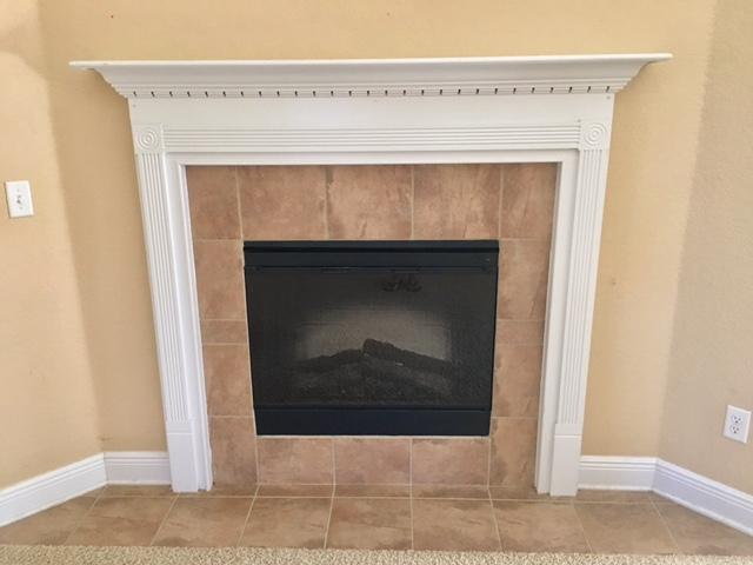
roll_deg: +0.1
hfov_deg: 61.7
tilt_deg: -16.4
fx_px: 631
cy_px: 282
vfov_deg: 48.2
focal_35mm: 29
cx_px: 376
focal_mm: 4.15
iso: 100
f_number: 2.2
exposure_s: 1/17
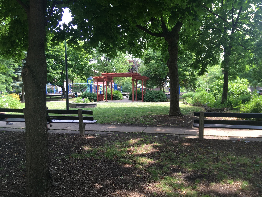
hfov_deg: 61.7
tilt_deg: -4.6
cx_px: 131
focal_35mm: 29
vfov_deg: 48.2
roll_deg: -0.4
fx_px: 219
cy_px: 98
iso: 25
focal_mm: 4.15
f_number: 2.2
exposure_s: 1/151
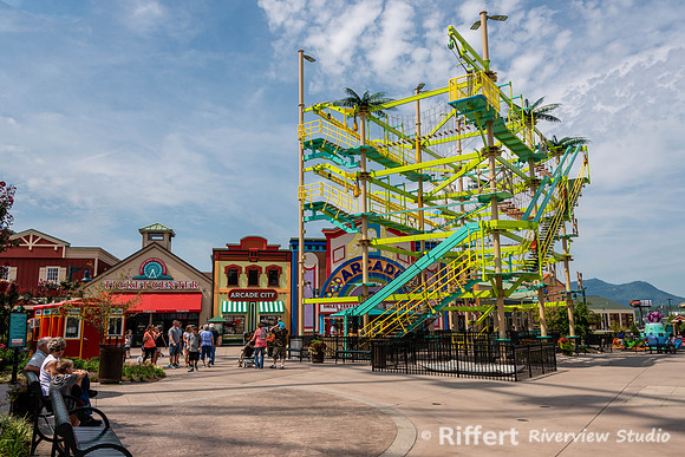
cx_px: 342
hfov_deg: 63.9
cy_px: 228
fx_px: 549
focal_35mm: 29
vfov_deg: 45.2
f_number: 7.1
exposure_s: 1/500
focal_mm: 28
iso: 100
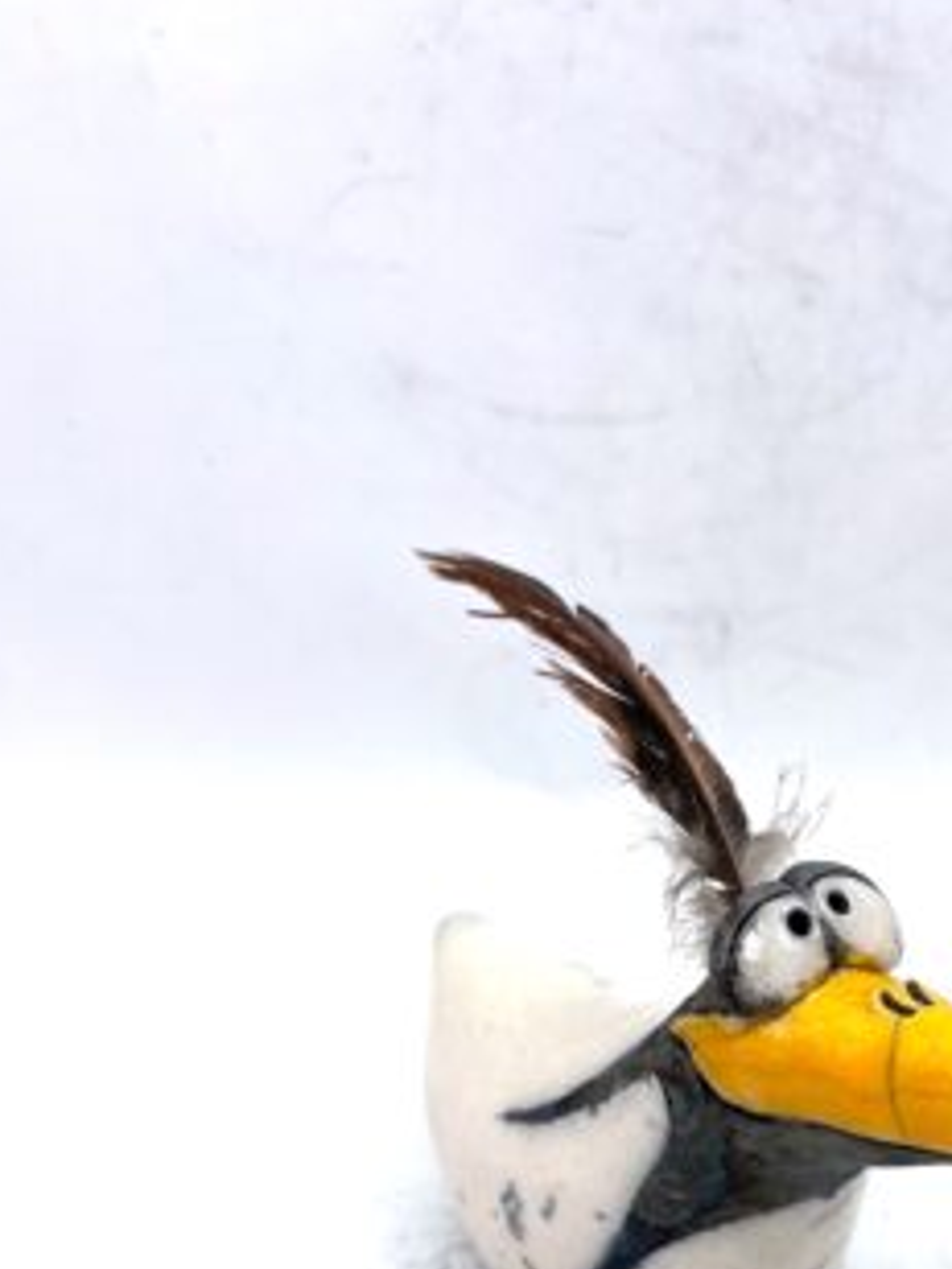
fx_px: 1650
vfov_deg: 40.1
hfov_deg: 31.2
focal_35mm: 45
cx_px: 791
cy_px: 1049
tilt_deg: -31.6
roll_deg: +0.3
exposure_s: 1/377
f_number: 1.6
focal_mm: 5.96
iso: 50
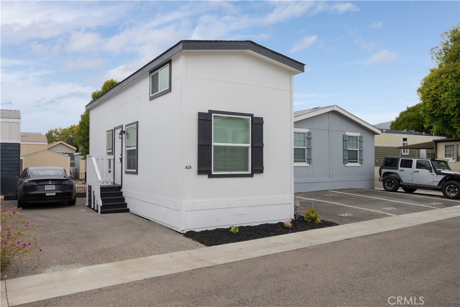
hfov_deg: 67.4
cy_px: 154
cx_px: 230
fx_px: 345
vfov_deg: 47.9
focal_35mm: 27
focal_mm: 27
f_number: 16
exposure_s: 1/15
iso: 100
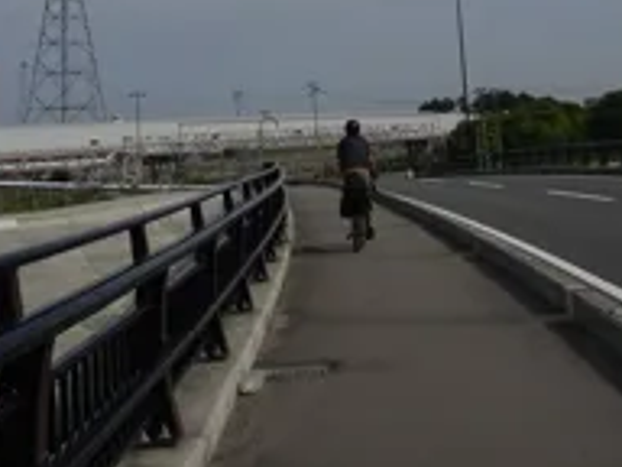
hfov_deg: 32.2
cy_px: -71
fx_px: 1078
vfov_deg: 22.7
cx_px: 288
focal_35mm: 60
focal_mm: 4.1
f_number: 4
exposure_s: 1/2000
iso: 80
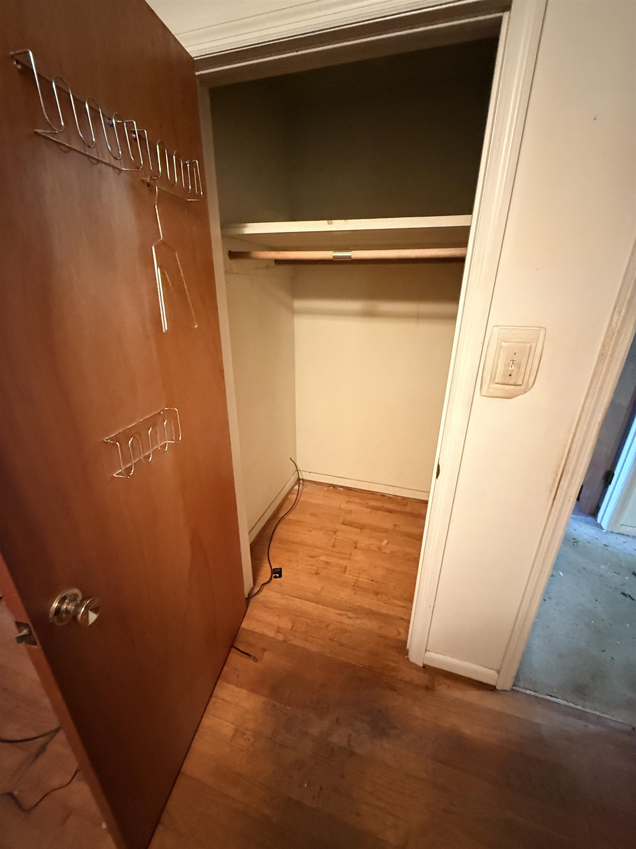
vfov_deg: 102.1
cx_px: 318
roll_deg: -0.2
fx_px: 343
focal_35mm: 14
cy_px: 424
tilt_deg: -21.4
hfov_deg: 85.7
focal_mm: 2.22
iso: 1250
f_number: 2.2
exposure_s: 1/40
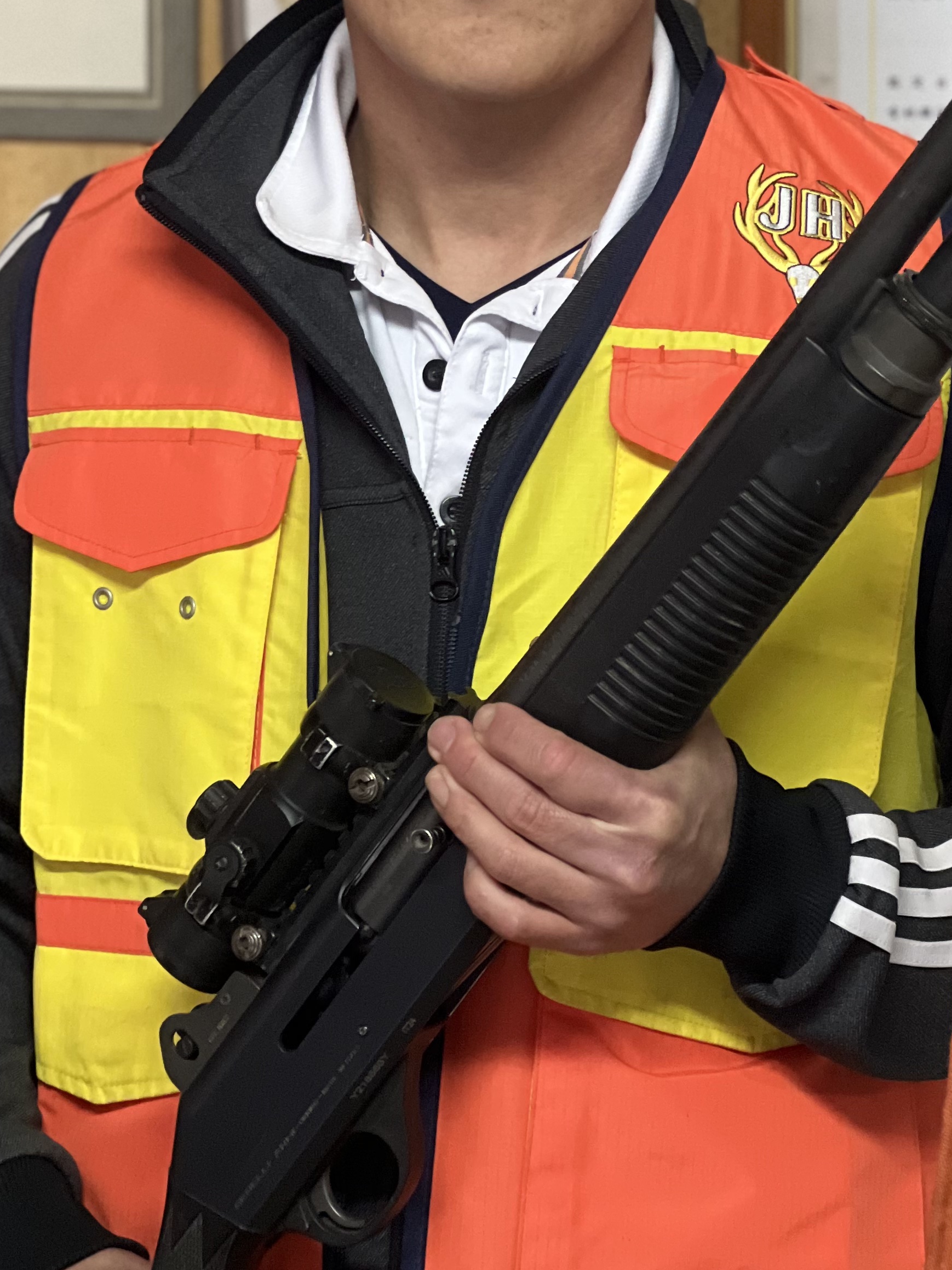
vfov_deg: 14.6
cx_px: 538
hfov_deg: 11.1
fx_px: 4913
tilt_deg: -3.4
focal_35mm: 134
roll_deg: +0.1
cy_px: 255
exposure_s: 1/30
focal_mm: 9
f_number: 2.8
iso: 400
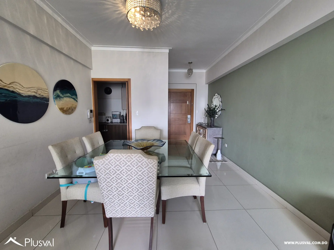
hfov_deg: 106.2
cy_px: 125
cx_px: 167
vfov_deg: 89.9
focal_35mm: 13
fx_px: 125
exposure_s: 1/60
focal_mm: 2.2
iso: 320
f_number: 2.2
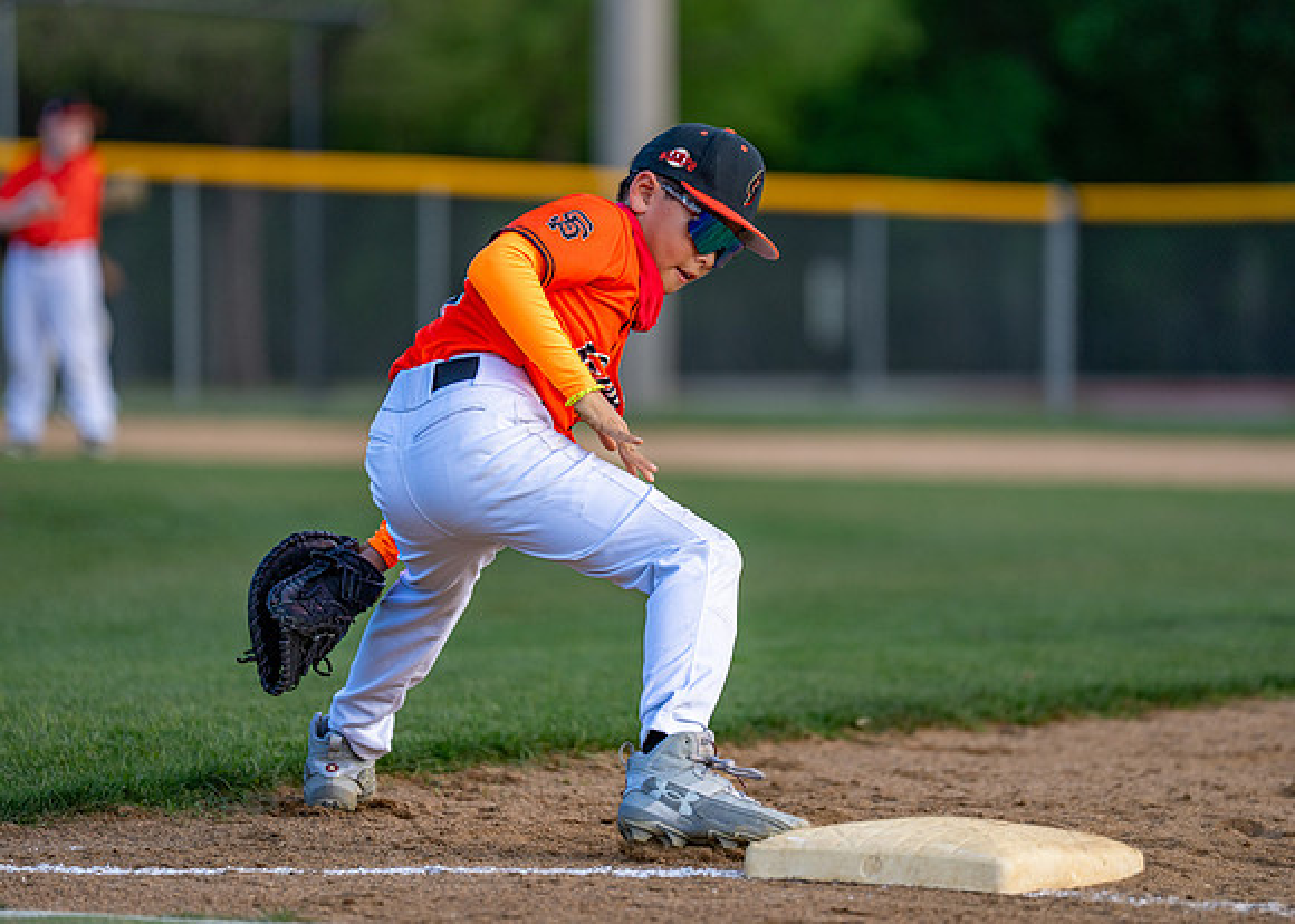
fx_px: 8416
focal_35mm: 229
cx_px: 696
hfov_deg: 8.8
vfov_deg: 6.3
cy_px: 432
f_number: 2.8
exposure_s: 1/1600
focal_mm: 200
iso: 250
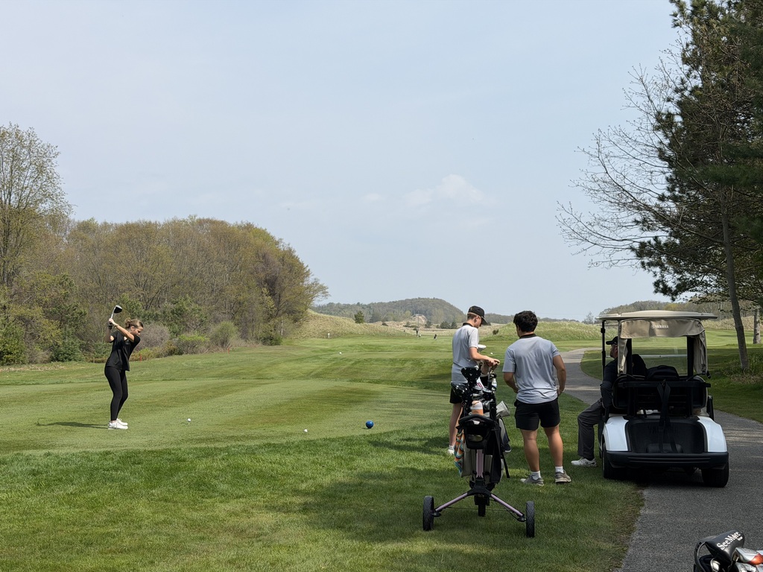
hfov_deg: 39.7
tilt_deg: +1.7
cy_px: 286
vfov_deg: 30.3
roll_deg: -1.4
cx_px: 382
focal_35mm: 48
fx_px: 1058
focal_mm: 6.76
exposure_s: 1/7143
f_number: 1.78
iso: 64
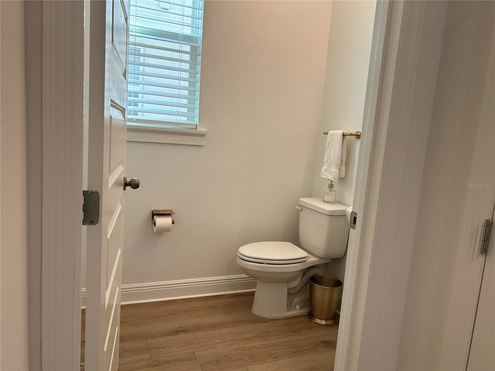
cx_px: 248
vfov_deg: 53.1
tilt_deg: -7.6
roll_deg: -3.6
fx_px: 372
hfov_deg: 67.3
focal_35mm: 26
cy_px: 186
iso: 80
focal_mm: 5.7
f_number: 1.5
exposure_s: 1/120
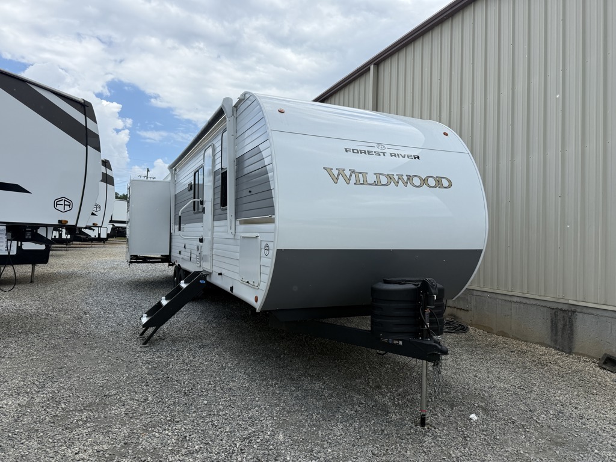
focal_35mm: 24
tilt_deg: +2.4
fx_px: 427
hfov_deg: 71.6
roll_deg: -2.0
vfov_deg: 56.8
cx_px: 308
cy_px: 231
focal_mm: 6.76
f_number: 1.78
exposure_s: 1/3279
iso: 80
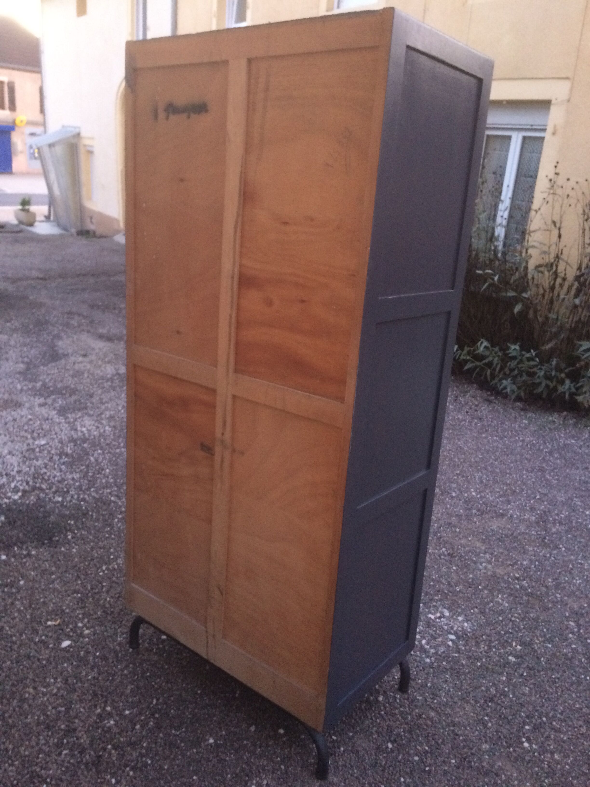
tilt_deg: -20.7
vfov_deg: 61.7
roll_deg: -5.0
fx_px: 659
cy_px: 394
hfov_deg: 48.2
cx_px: 295
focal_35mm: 29
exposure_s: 1/17
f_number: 2.2
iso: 320
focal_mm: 4.15
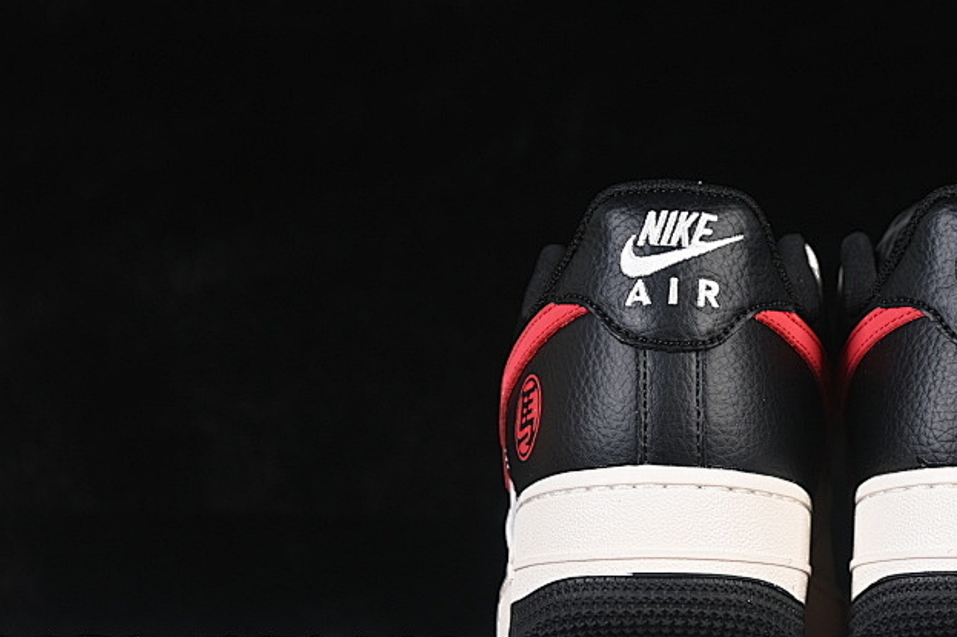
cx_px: 826
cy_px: 296
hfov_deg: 15.6
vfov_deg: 10.5
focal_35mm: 130
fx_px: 3455
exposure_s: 1/80
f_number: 6.3
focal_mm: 50
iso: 160
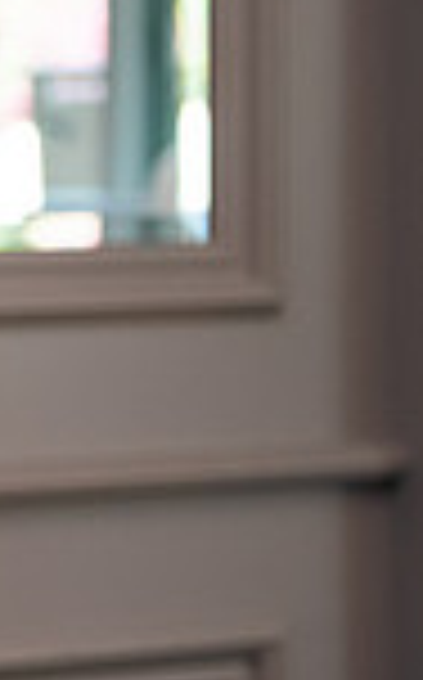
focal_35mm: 176
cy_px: 345
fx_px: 3256
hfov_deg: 6.7
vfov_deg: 11.9
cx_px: -868
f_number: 3.5
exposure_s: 1/160
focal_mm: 45
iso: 800
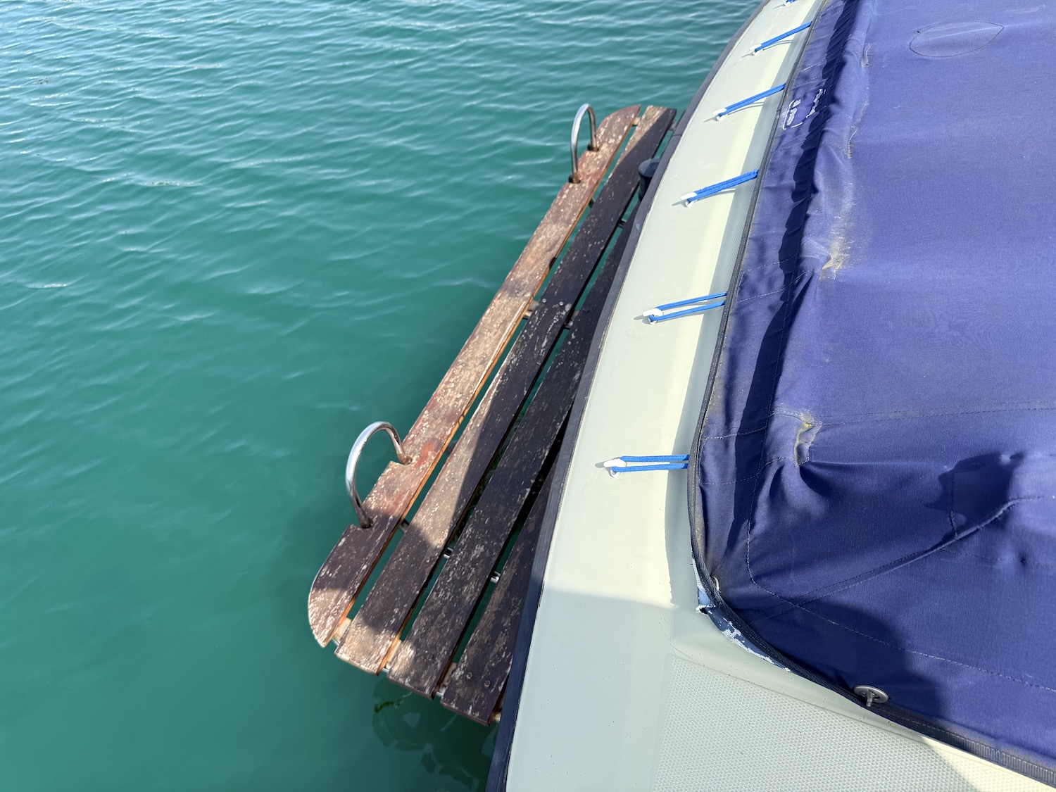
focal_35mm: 24
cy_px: 396
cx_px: 528
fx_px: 732
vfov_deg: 56.8
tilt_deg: -49.0
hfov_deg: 71.6
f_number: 1.78
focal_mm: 6.76
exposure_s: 1/2053
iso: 80
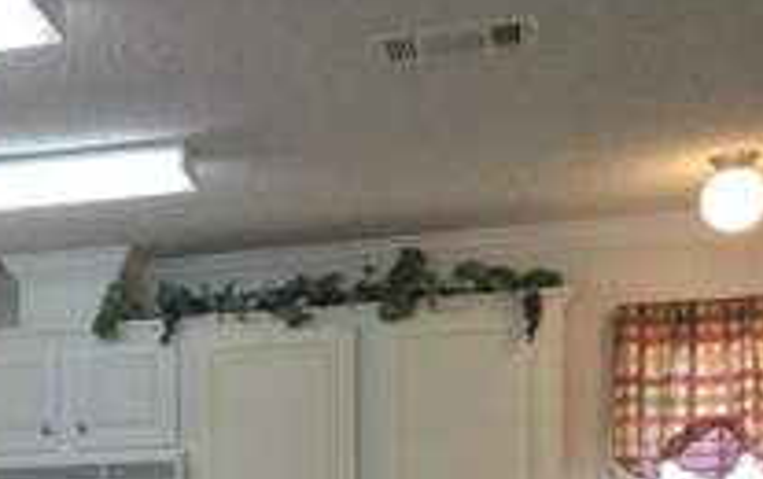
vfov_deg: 16.3
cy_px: 617
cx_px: -52
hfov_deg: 25.4
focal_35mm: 76
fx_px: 1583
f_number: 2.4
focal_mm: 3.3
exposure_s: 1/30
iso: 40
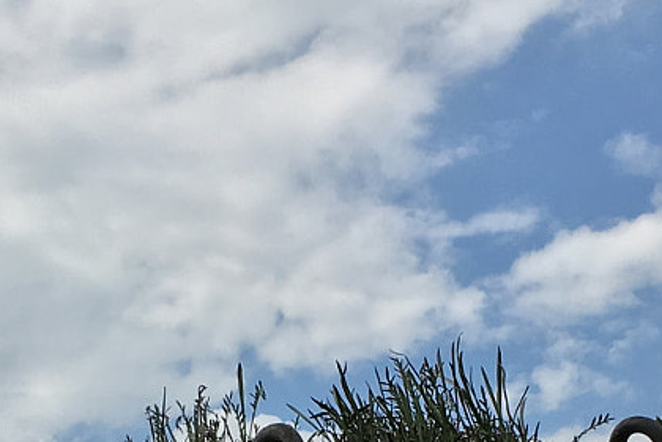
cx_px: 241
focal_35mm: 115
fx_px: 2115
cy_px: 635
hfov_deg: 17.8
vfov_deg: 11.5
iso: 25
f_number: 2.2
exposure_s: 1/2747
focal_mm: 4.15
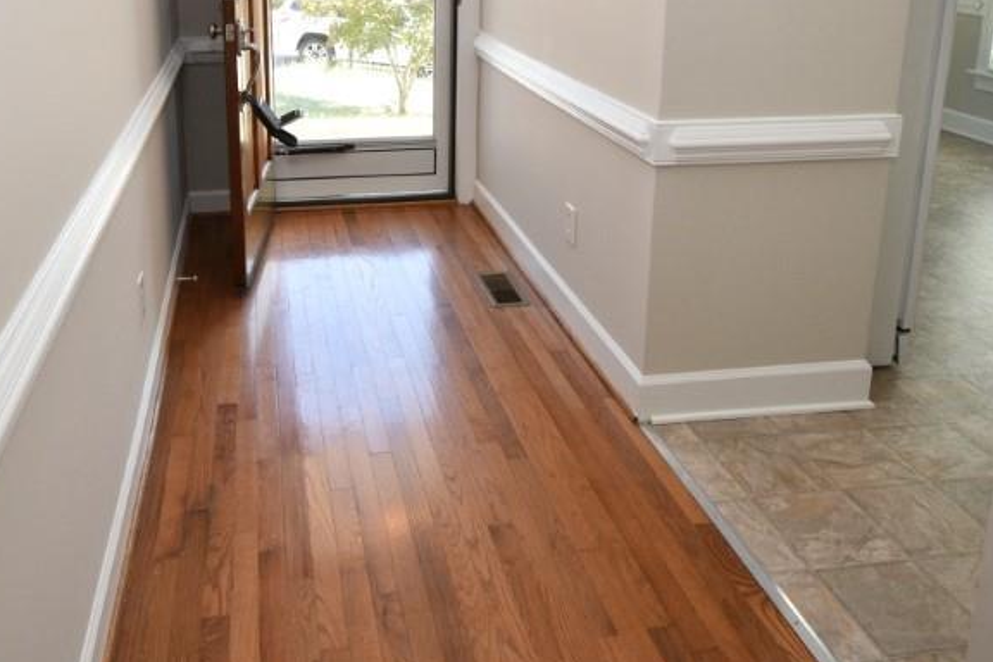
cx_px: 364
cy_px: 105
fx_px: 827
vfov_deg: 41.2
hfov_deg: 61.0
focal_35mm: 30
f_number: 5
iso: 640
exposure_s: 1/200
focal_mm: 10
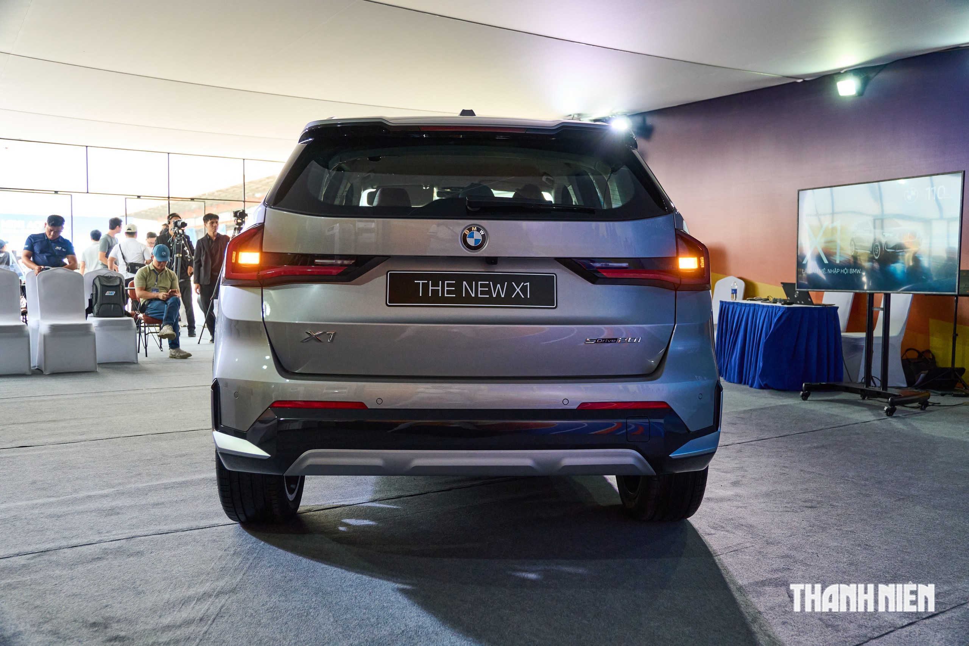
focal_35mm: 32
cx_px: 484
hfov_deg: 59.5
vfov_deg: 41.7
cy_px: 323
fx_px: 848
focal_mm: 21
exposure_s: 1/500
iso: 1000
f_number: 3.2
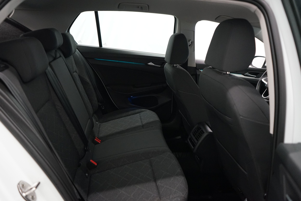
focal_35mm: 28
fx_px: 234
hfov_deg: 65.5
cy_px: 100
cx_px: 150
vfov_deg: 46.4
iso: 3200
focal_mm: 28
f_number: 3.5
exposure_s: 1/160
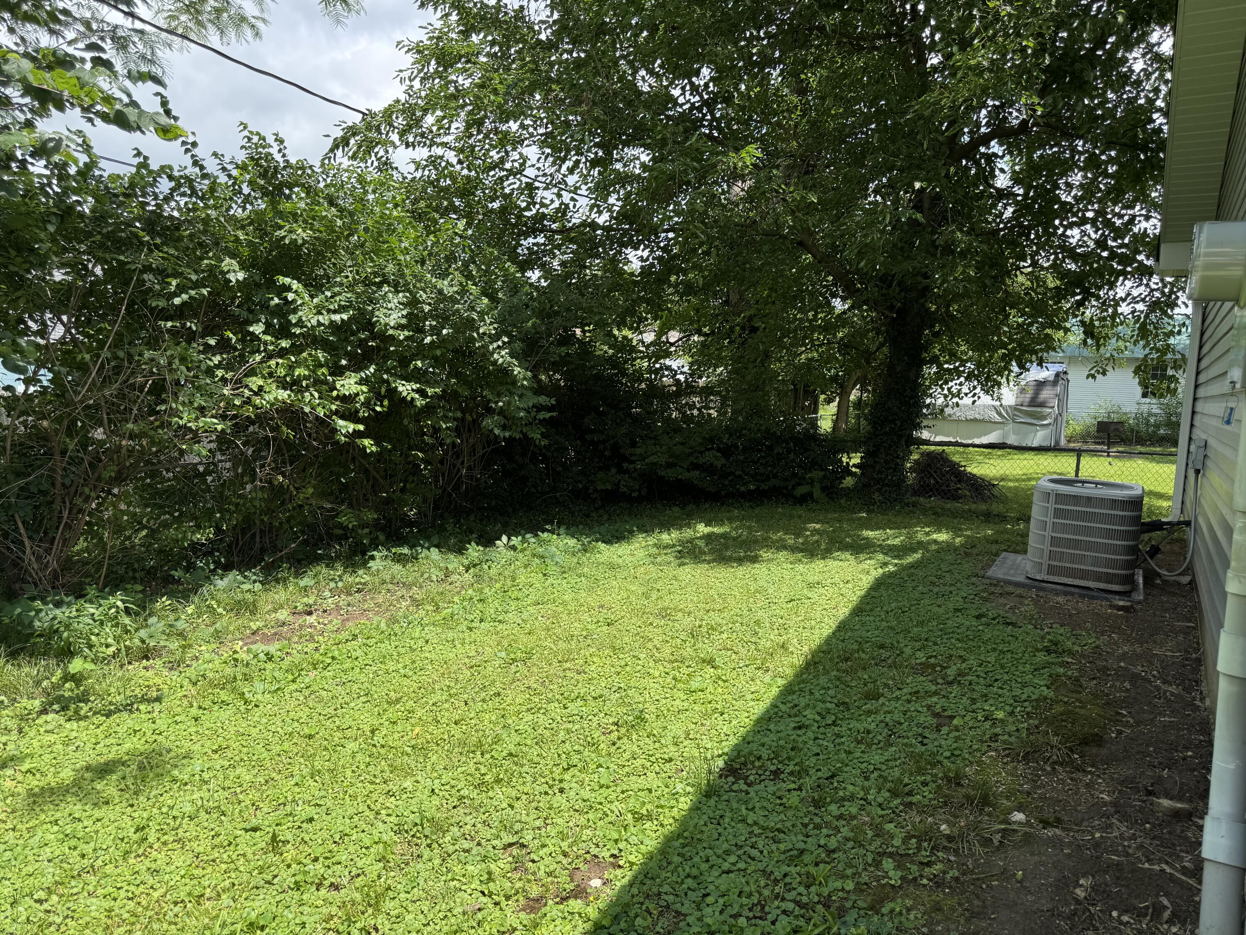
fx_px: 864
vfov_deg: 56.8
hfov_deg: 71.6
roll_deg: -3.3
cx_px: 623
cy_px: 468
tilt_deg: -7.7
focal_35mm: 24
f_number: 1.78
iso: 80
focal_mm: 6.76
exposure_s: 1/1678
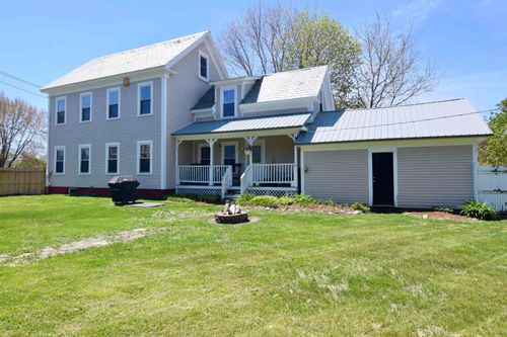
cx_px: 254
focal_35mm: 21
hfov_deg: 81.2
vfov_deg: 59.5
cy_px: 168
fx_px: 296
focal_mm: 14
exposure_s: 1/320
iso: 200
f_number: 9
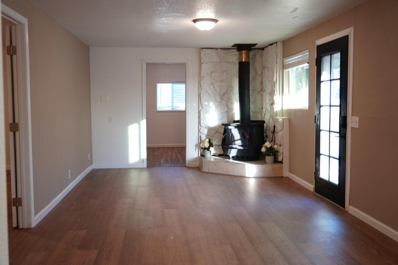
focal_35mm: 38
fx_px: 415
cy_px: 132
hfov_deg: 51.3
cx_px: 199
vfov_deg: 35.5
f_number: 4.5
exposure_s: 1/4
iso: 50
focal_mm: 25
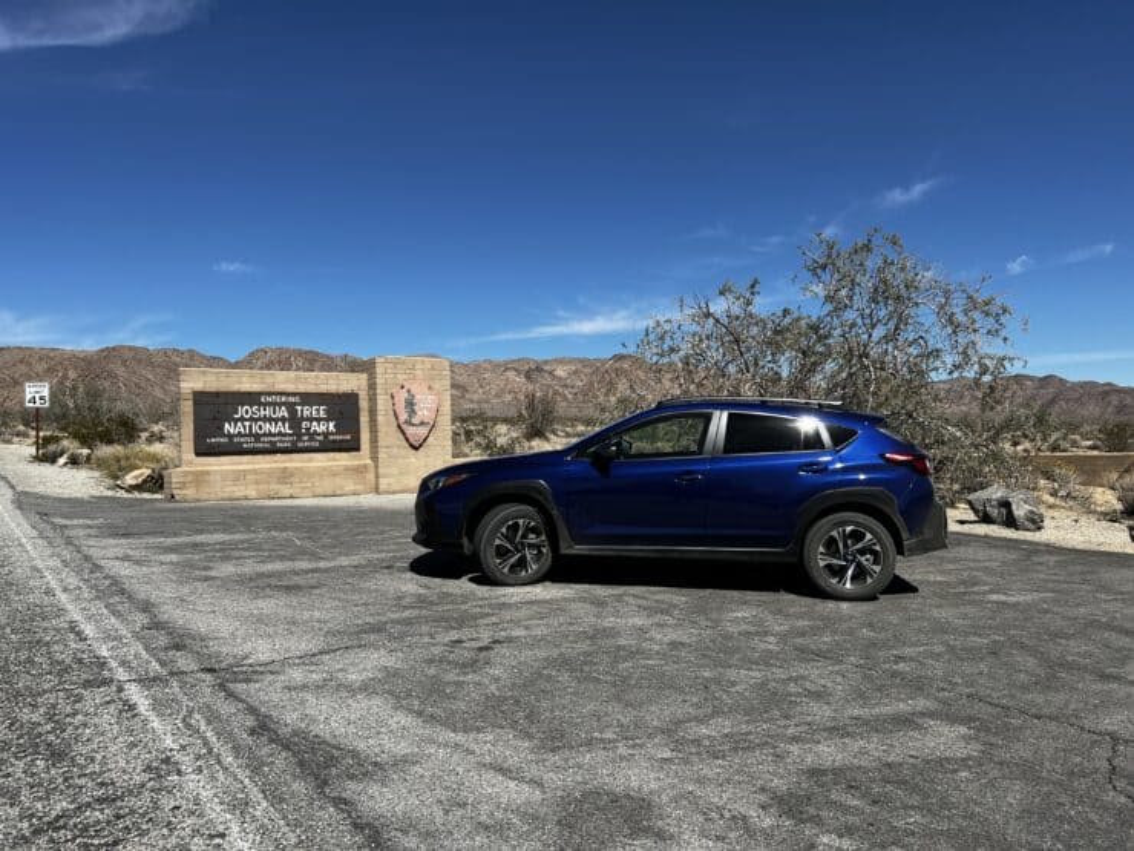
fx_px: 852
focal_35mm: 26
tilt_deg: +2.6
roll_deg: +0.7
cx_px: 567
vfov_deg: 53.1
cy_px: 426
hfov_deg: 67.3
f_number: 1.5
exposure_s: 1/6579
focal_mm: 5.7
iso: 50
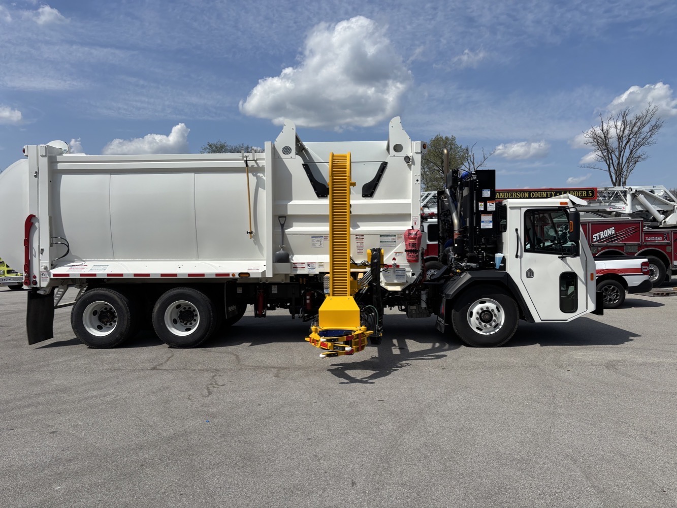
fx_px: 509
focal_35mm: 26
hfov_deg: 67.3
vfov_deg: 53.1
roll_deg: +1.0
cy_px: 254
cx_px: 338
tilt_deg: -1.9
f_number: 1.6
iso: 50
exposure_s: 1/6329
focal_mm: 5.96
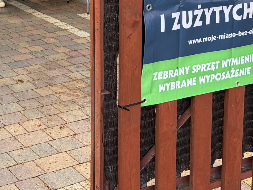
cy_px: -28
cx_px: -11
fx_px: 512
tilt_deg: -8.6
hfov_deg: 26.1
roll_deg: +1.4
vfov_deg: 19.9
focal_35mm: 70
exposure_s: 1/350
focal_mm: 5.96
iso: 64
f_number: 1.6
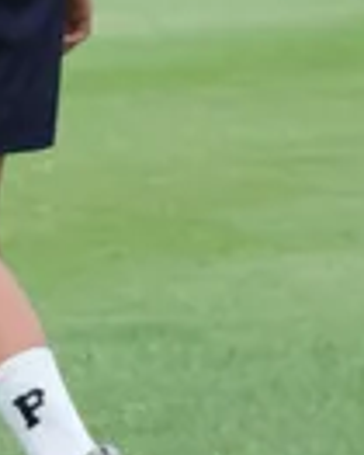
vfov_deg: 2.4
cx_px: -418
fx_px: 11029
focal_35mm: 820
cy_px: -313
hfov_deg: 1.9
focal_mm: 95
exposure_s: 1/340
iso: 160
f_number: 4.5
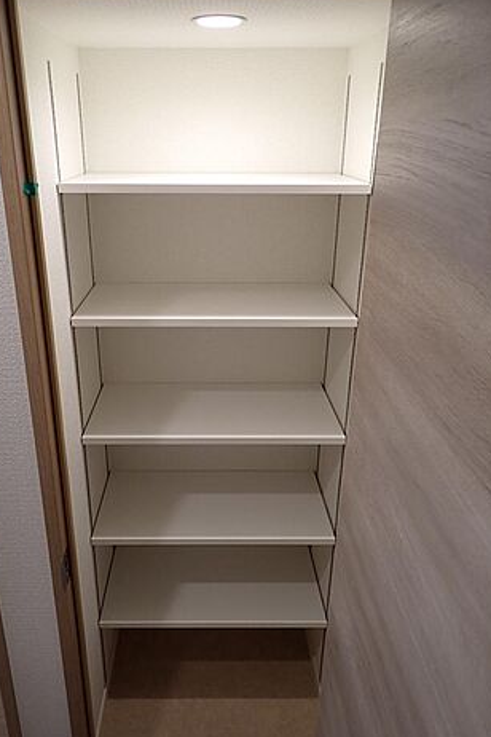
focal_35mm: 27
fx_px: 552
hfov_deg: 47.8
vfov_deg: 67.4
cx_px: 212
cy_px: 364
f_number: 2
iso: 200
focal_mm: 4.5
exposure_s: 1/100
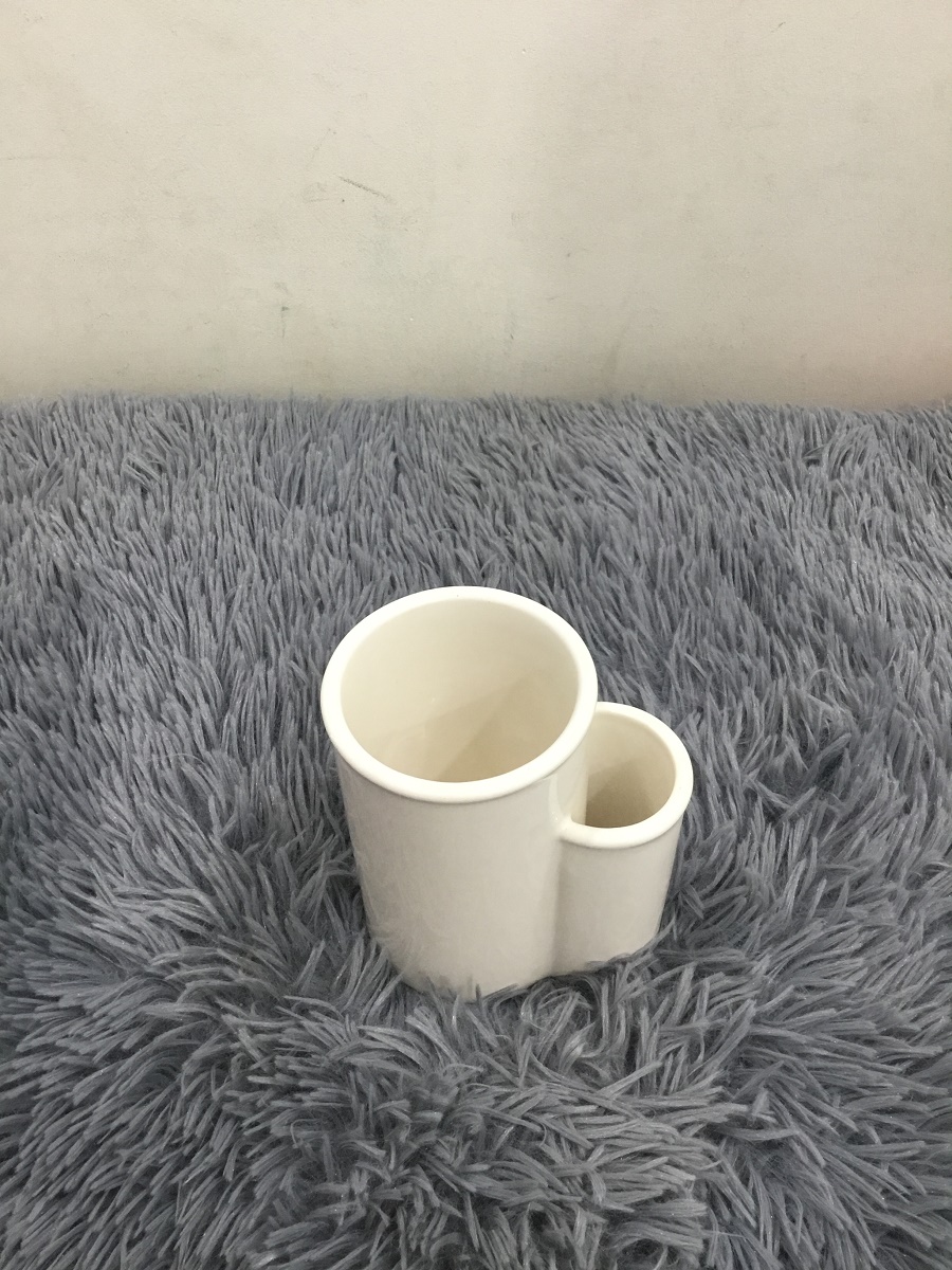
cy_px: 635
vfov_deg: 58.4
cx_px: 476
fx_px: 1137
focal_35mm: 31
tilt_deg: -50.3
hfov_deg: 45.4
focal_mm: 3.3
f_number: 2.4
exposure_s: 1/33
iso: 125
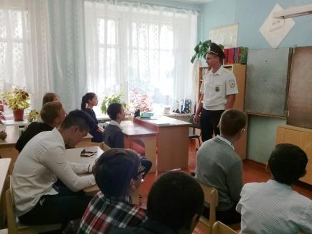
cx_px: 156
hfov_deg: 58.4
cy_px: 117
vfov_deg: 45.4
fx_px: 279
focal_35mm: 31
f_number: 2.2
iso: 64
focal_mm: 3.3
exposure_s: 1/50
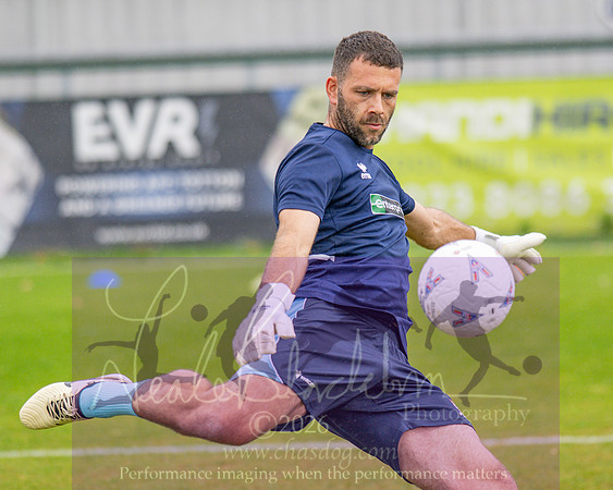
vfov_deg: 5.6
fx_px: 5026
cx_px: 283
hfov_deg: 7.0
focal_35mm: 277
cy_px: 197
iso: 400
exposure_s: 1/2500
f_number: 1.8
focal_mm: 135
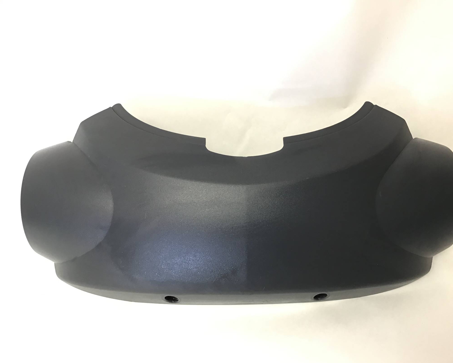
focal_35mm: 33
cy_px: 184
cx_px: 245
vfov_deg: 44.5
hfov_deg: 54.2
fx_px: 442
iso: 64
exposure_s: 1/33
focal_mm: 3.3
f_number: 2.4
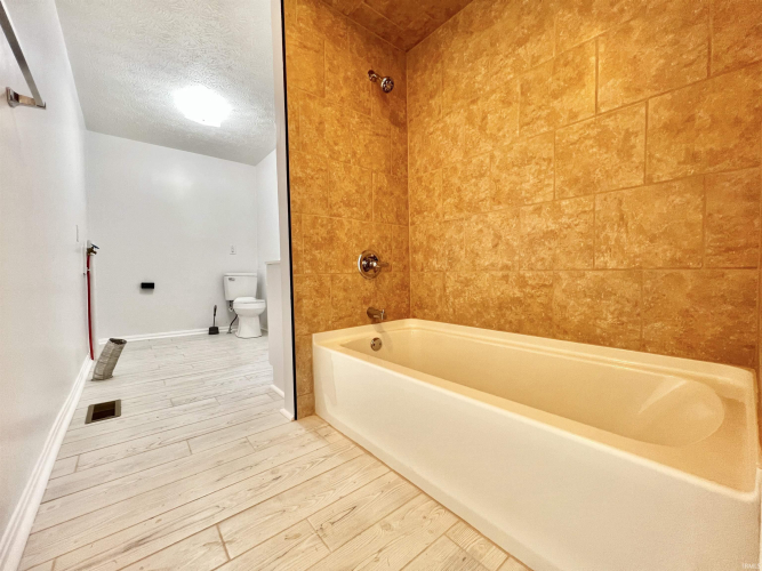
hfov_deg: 106.2
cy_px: 286
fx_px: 286
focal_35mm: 13
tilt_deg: -2.5
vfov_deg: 89.9
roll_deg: +1.0
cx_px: 381
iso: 200
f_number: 1.8
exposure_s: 1/60
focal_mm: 1.57
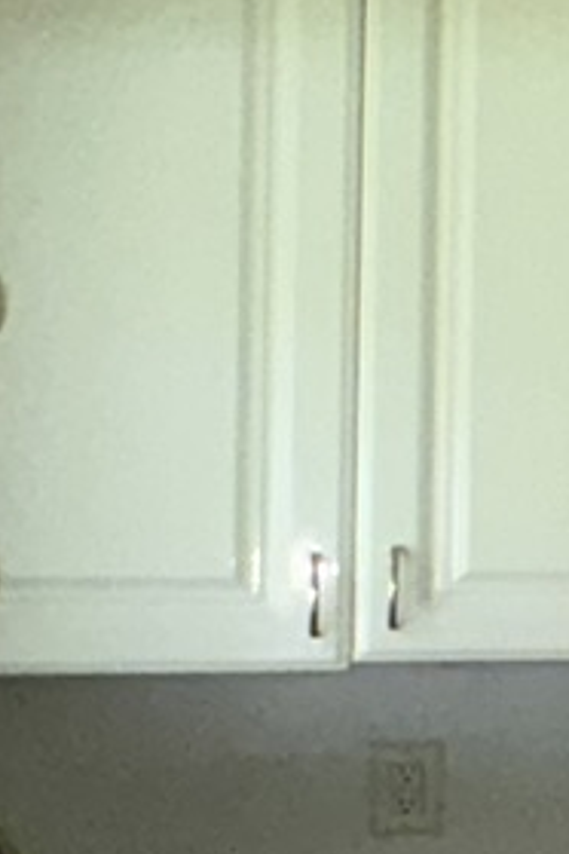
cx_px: 2221
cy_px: 557
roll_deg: -0.3
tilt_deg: +0.5
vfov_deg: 19.1
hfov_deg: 8.1
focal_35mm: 107
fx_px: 2537
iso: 125
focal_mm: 2.22
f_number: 2.2
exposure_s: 1/121
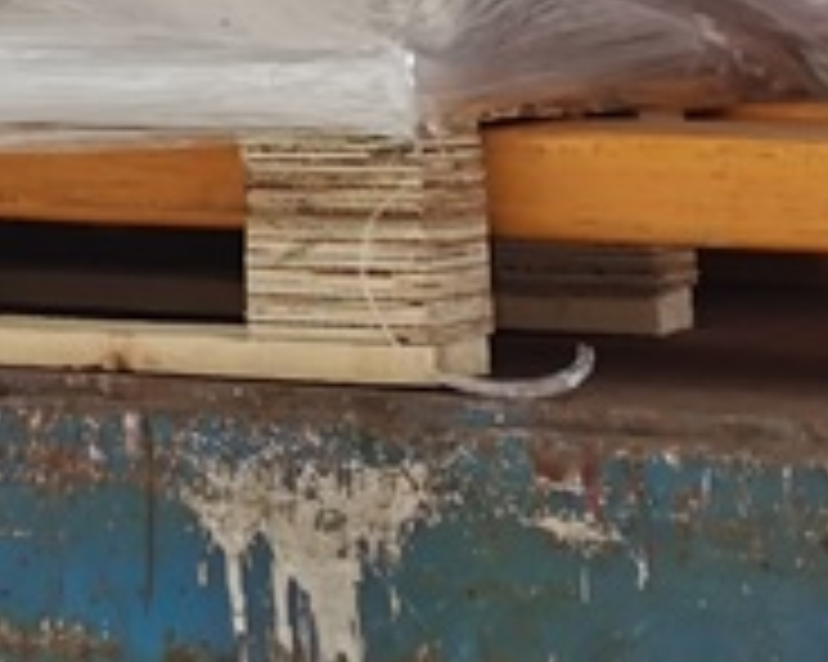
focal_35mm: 155
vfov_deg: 9.2
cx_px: -639
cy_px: -793
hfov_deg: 11.6
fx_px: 3796
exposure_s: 1/421
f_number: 1.8
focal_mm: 5.58
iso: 50
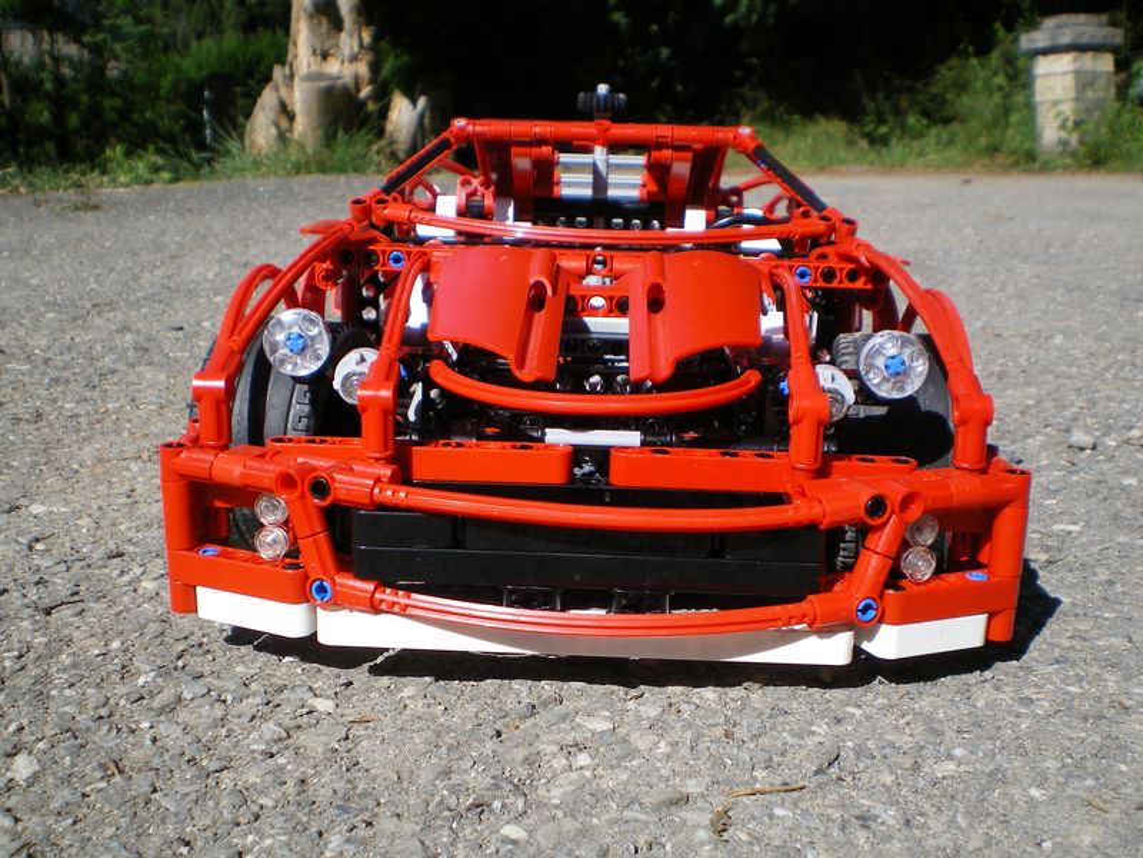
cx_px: 572
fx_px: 1255
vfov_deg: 37.7
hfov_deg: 49.0
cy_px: 429
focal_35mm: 38
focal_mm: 6.3
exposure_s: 1/320
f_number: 4.6
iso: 64
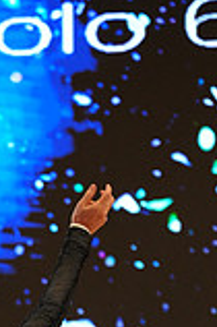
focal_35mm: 736
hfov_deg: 1.9
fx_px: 6669
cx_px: -88
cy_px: 590
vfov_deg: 2.8
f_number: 2.8
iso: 2000
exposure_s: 1/400
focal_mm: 200
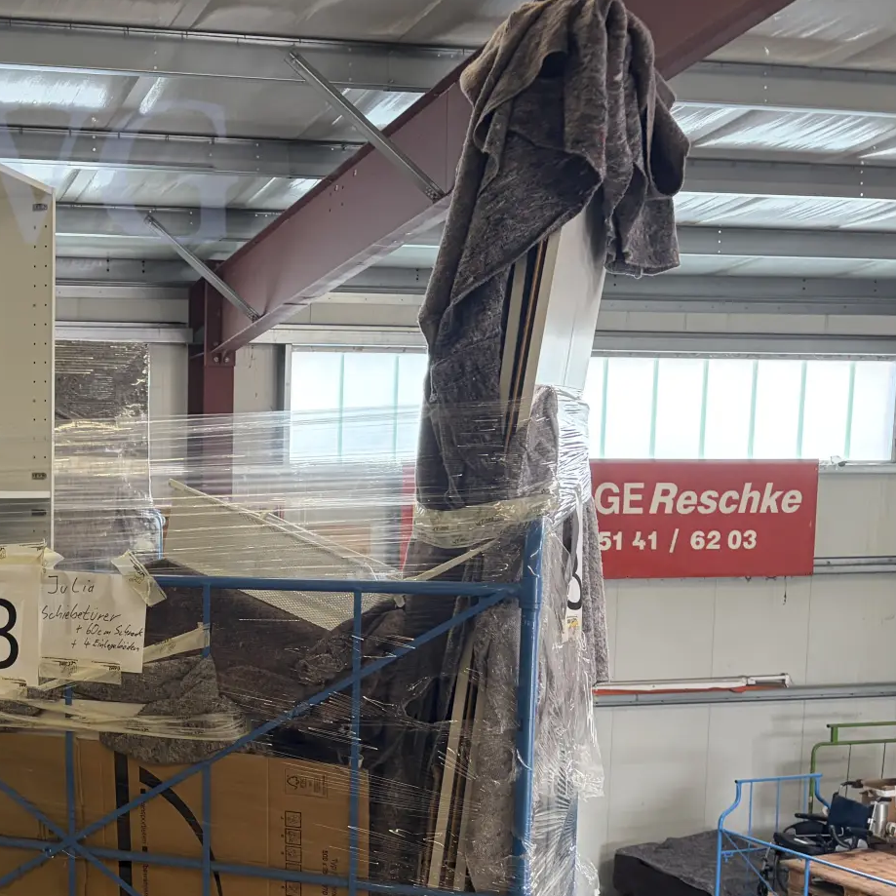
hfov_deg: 33.6
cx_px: 98
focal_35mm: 48
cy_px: 661
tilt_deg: -2.7
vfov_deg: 34.7
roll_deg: +1.7
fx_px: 1406
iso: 160
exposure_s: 1/50
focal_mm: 5.96
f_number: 1.6
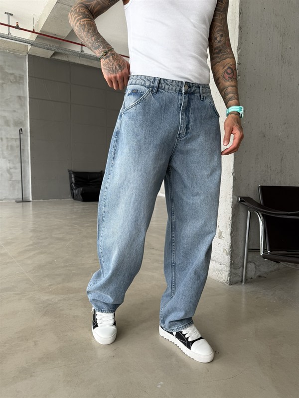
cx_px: 150
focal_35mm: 24
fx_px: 276
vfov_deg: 71.6
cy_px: 199
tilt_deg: -5.6
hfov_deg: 56.8
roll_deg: -0.6
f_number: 1.78
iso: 64
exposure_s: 1/121
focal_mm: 6.76
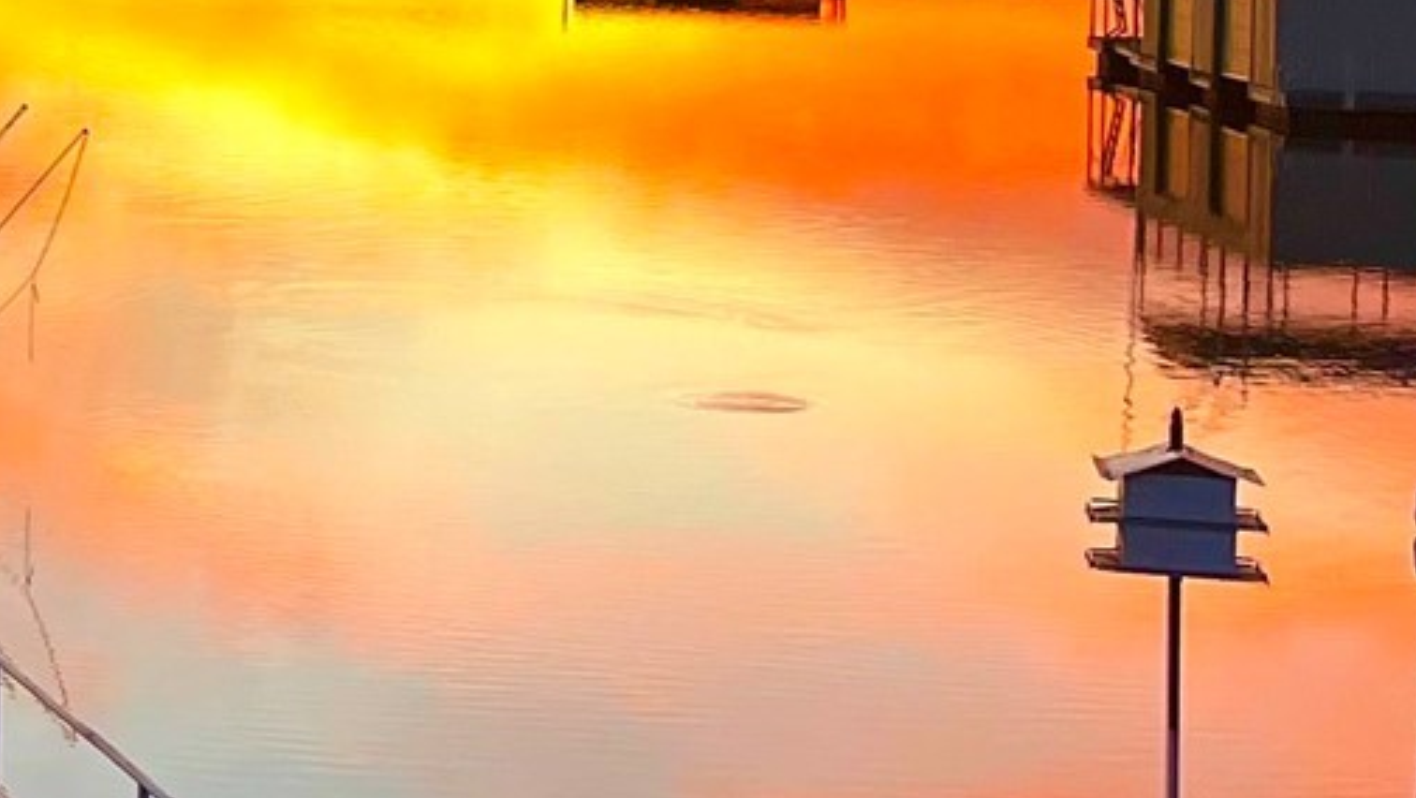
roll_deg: -0.7
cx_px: -1014
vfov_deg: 10.4
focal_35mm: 115
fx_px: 4320
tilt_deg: -1.2
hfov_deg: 16.1
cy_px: -169
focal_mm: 5.1
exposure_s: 1/121
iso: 40
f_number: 1.6
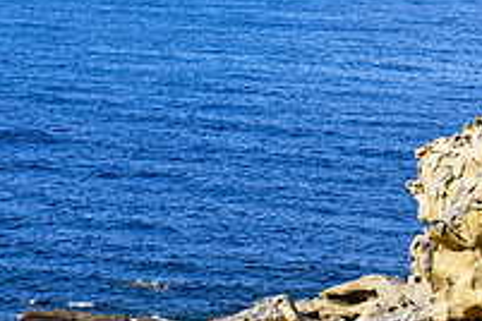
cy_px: 275
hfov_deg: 11.9
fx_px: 2316
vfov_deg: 7.9
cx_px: 211
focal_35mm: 173
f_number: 11
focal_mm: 60
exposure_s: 1/60
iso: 100
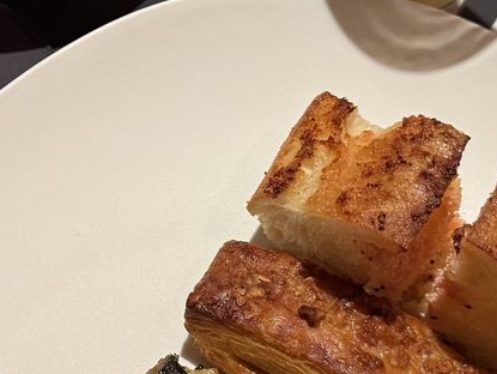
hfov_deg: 18.0
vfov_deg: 14.2
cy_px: 157
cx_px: -86
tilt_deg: -52.3
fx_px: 1494
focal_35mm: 104
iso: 200
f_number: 1.78
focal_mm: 6.76
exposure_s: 1/71
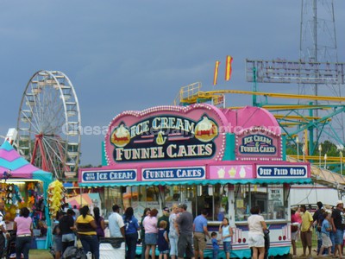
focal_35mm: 104
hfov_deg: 18.9
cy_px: 130
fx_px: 1037
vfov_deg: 14.2
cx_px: 172
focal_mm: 17.2
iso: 80
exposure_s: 1/125
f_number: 3.5
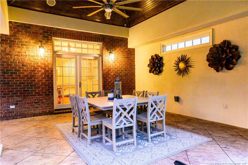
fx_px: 165
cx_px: 124
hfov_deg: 73.8
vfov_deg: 53.1
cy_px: 82
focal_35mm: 24
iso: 1400
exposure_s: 1/50
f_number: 8
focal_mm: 24
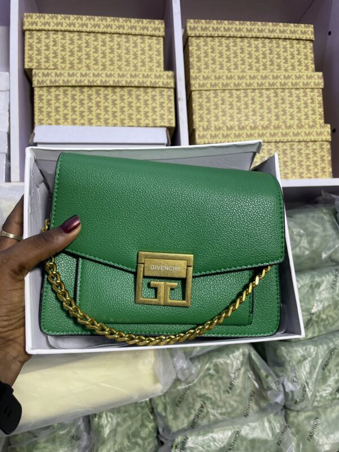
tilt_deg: +5.9
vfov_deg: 67.3
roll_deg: +3.5
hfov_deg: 53.1
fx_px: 339
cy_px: 226
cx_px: 170
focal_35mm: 26
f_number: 1.6
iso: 32
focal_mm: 4.2
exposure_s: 1/123
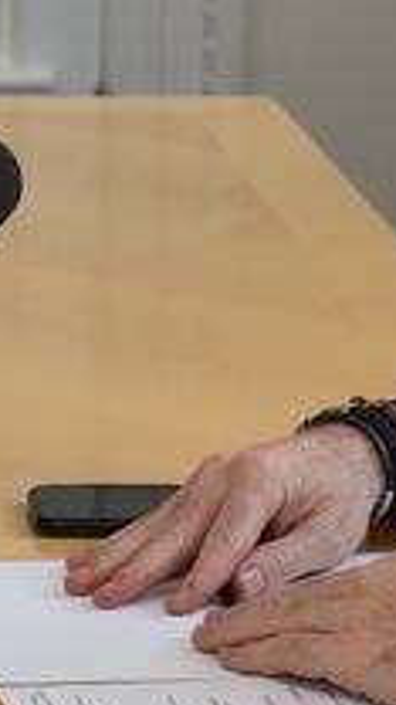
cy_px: 300
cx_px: -81
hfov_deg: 5.0
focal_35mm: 240
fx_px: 4480
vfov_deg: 9.0
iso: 800
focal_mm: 34
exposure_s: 1/200
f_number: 4.5
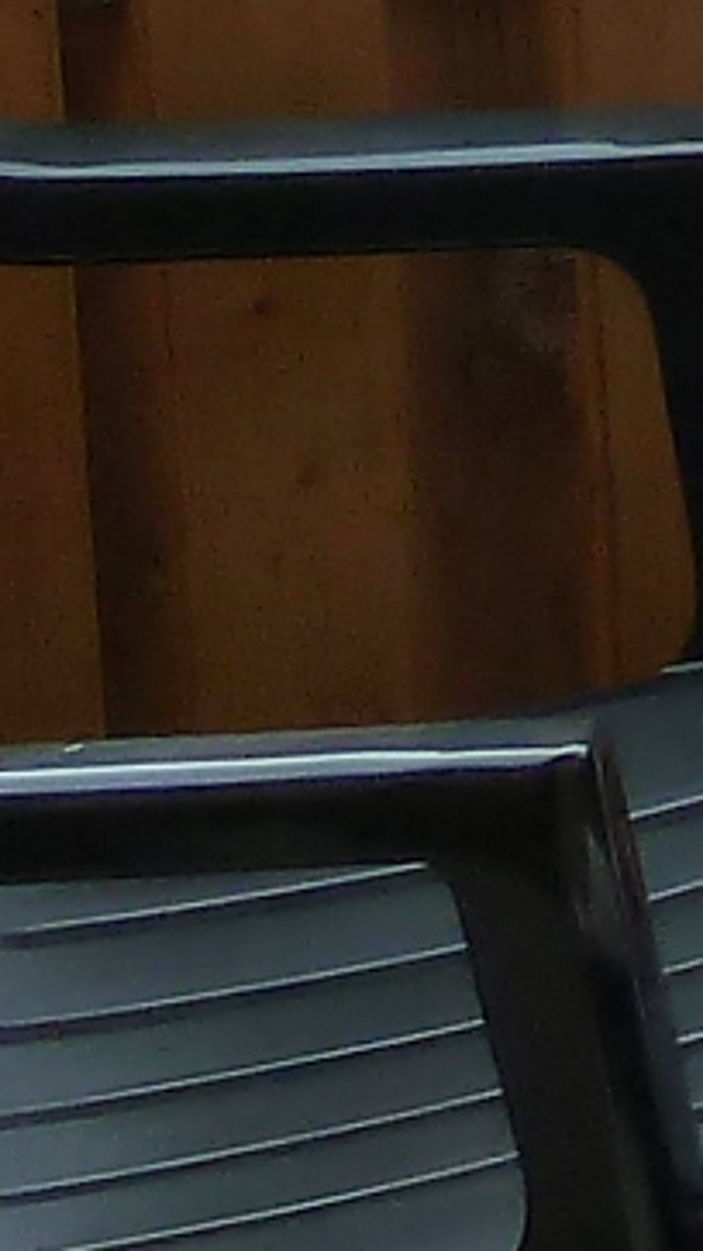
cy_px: -968
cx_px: 2802
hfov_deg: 5.5
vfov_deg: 10.6
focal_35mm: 192
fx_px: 6367
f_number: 4
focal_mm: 4.1
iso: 125
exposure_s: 1/125
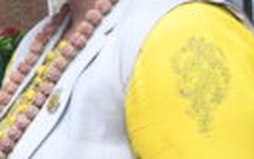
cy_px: 186
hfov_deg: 8.1
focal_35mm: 229
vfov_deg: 5.7
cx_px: -462
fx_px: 1585
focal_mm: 26
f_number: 4.5
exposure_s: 1/160
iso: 1000
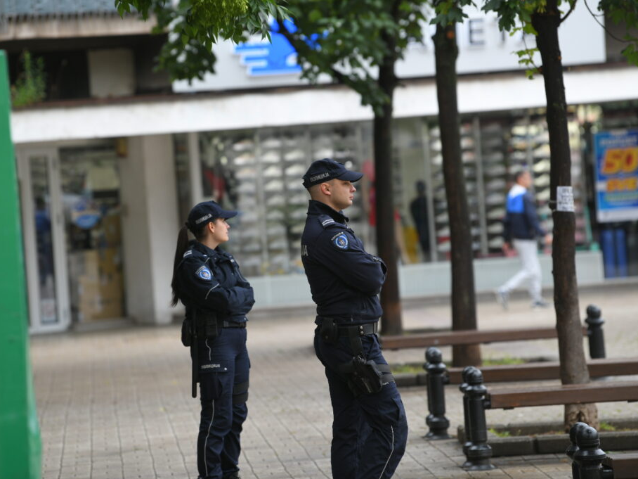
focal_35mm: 217
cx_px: 289
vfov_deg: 6.8
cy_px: 240
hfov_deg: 9.1
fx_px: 3999
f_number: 4
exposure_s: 1/250
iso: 200
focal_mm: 200
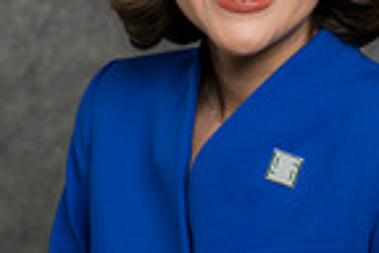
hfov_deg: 7.7
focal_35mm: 266
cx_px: 287
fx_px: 2800
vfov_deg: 5.2
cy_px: 250
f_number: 5
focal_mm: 85
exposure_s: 1/200
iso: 125
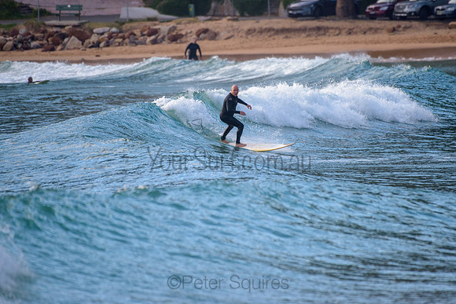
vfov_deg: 2.2
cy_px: 118
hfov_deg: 3.4
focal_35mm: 612
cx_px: 233
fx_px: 7753
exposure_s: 1/2000
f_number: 5.6
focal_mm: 500
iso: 560
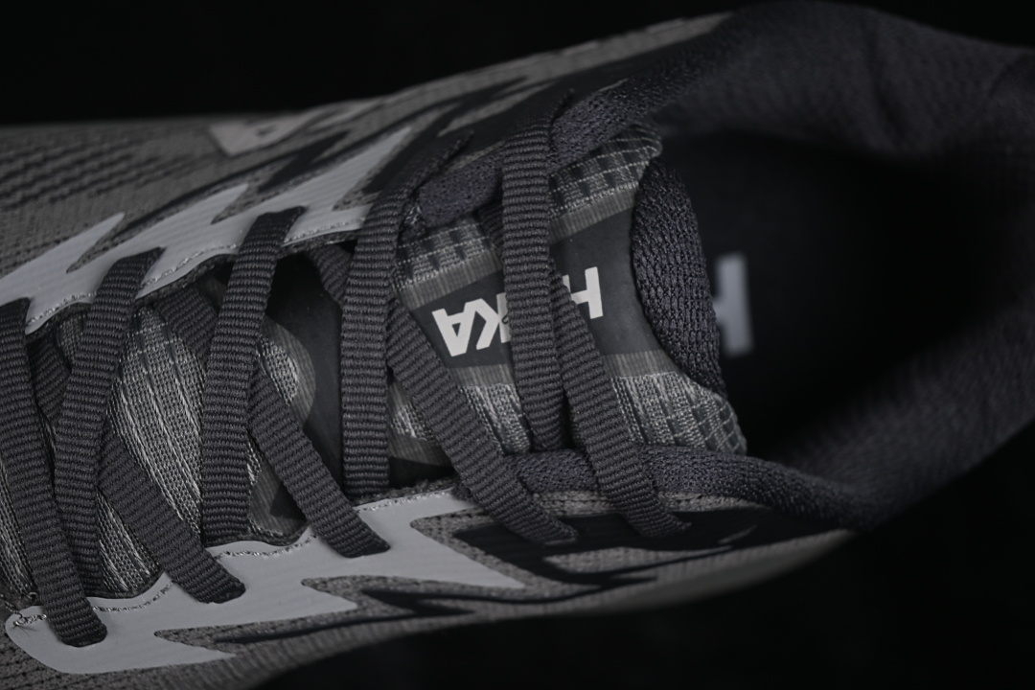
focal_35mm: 75
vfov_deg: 18.2
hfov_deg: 27.0
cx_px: 518
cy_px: 345
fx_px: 2156
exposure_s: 1/50
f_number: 6.3
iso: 160
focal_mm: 50
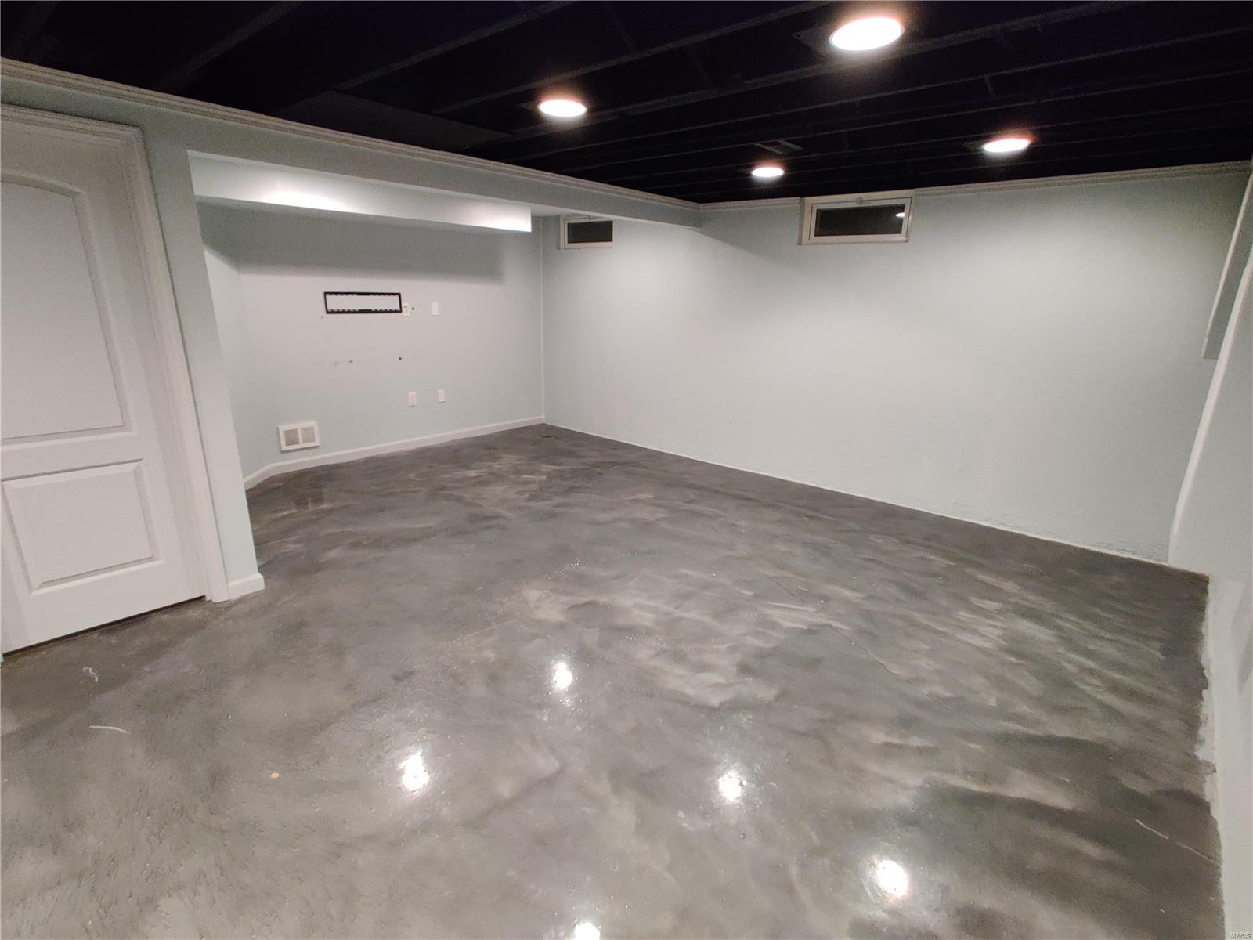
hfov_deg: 106.2
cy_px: 470
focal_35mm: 13
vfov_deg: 89.9
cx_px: 626
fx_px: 471
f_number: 2.2
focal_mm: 2.25
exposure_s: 1/25
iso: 1600
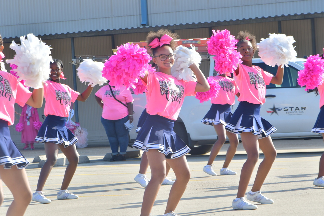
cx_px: 159
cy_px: 105
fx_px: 1490
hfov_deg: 12.4
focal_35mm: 166
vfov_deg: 8.3
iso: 320
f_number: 11
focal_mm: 105
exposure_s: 1/250
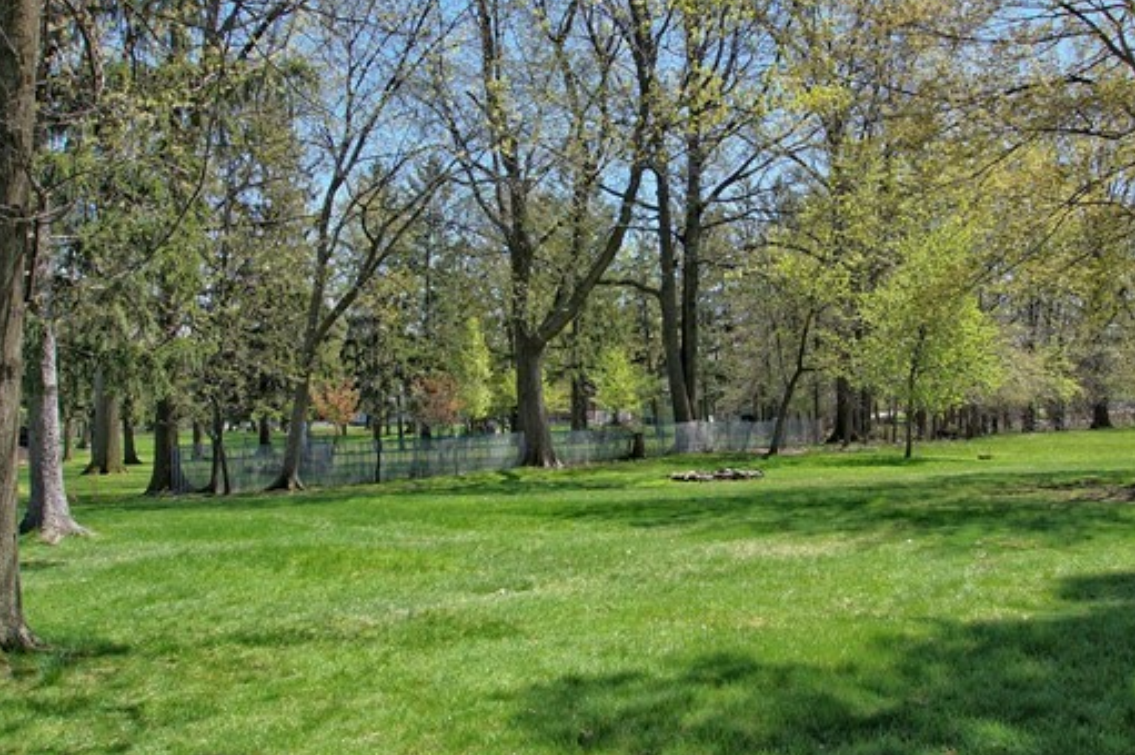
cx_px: 606
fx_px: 1105
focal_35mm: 35
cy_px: 344
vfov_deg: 37.7
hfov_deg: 54.3
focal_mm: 11
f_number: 4.5
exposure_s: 1/500
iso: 100
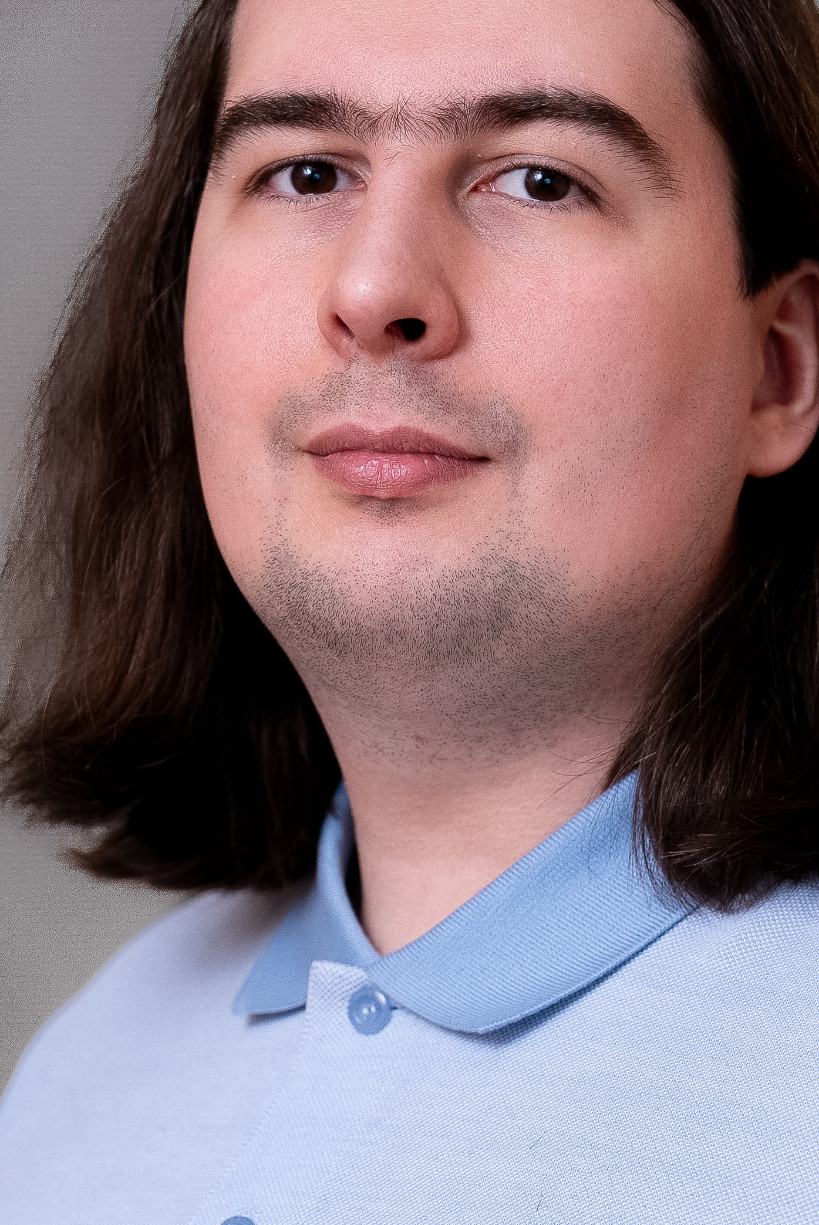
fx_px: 11346
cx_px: 576
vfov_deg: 6.2
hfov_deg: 4.1
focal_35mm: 333
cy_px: 812
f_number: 4
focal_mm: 164
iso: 640
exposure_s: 1/160
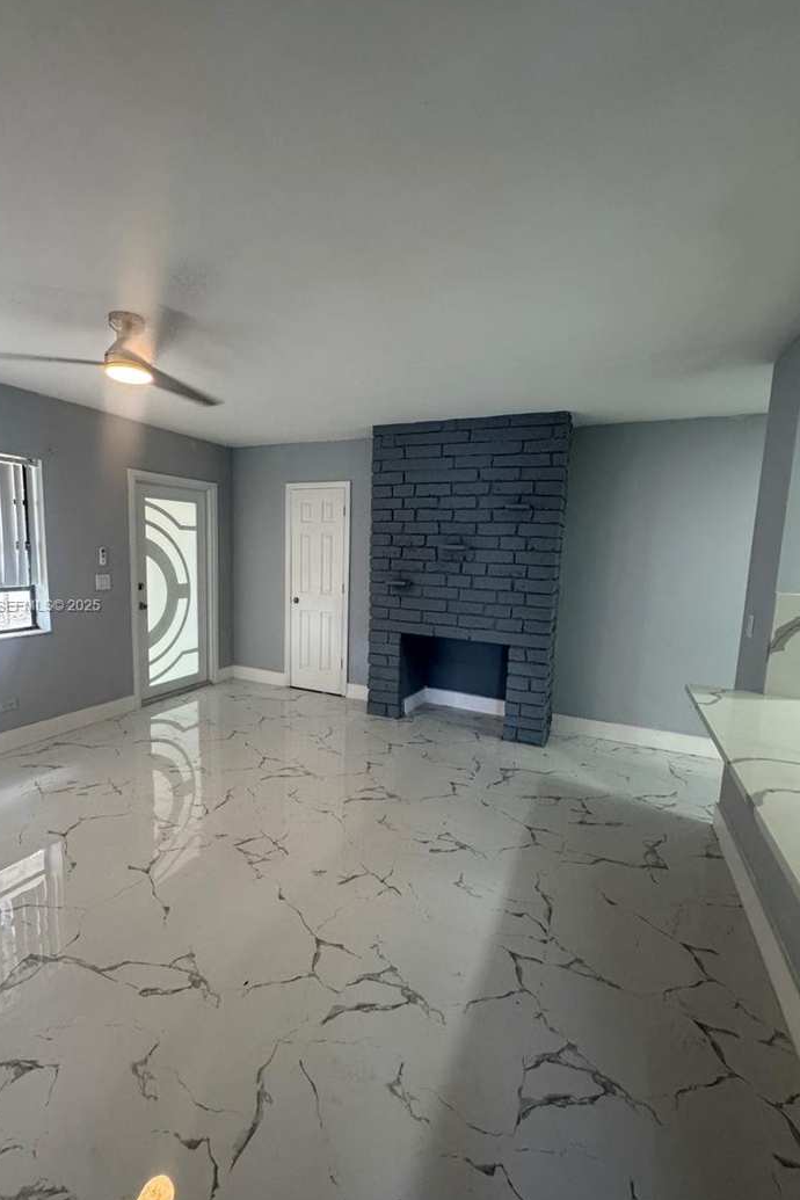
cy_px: 606
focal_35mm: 15
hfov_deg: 77.2
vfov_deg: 100.4
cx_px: 373
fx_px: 500
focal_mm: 2.22
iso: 320
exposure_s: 1/120
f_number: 2.2
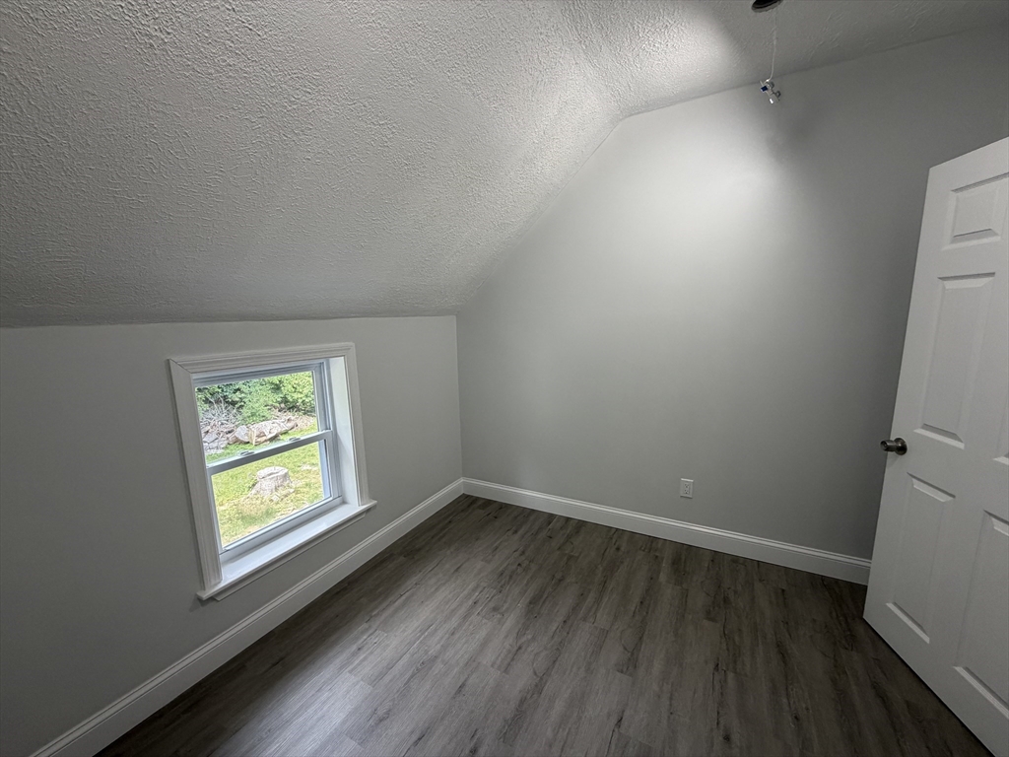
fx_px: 408
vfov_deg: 85.7
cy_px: 378
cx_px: 504
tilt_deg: -9.4
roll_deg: +1.2
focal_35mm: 14
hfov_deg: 102.1
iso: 160
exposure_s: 1/121
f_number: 2.2
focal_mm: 2.22
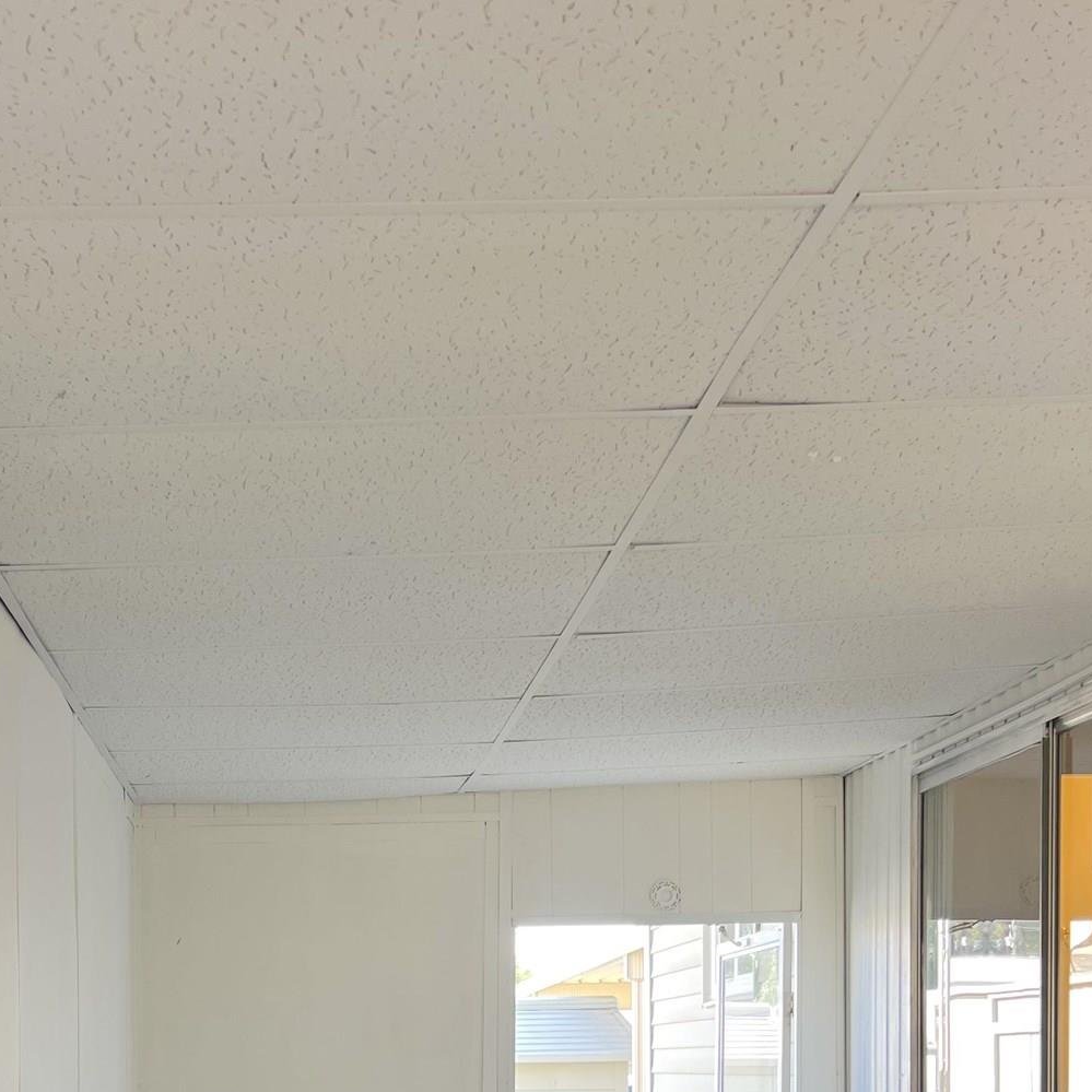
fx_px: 1892
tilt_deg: -1.8
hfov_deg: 32.1
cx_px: 414
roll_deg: +1.3
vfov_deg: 29.8
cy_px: 1119
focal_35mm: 53
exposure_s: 1/120
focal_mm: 5.7
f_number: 1.5
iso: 64
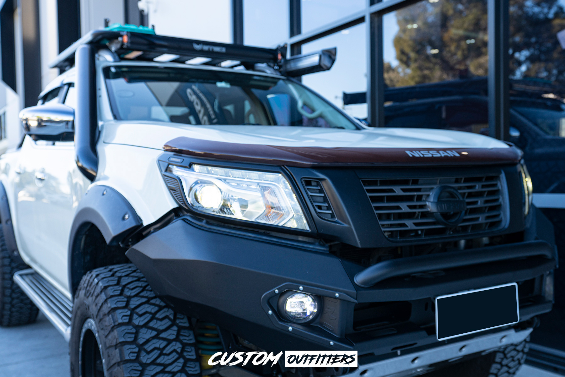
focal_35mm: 32
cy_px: 188
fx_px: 502
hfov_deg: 58.7
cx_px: 282
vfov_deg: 41.1
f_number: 4
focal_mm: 32
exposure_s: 1/60
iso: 160
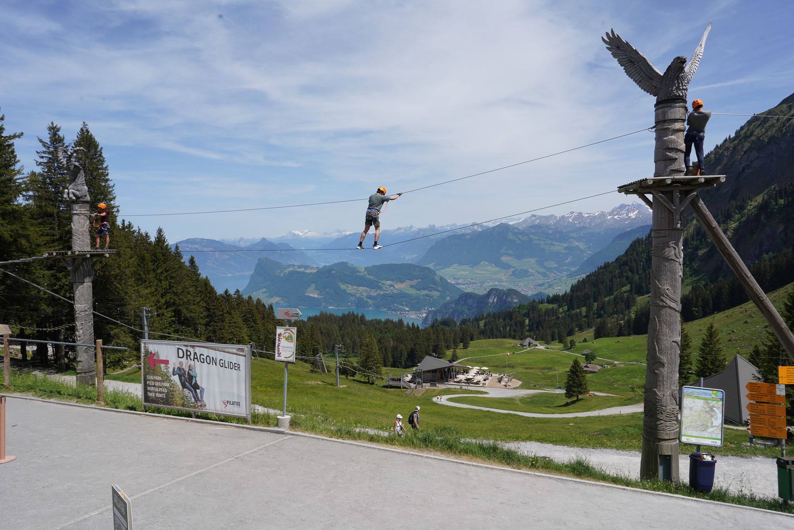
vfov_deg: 53.1
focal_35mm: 24
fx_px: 529
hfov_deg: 73.7
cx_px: 397
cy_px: 265
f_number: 16
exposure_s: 1/100
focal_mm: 24
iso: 100
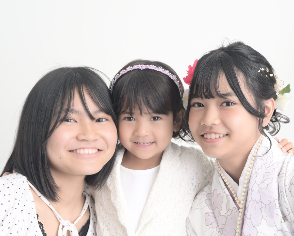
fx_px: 862
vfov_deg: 15.5
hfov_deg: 19.4
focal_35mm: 99
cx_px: 147
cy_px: 160
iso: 500
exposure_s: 1/160
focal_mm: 70
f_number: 6.3
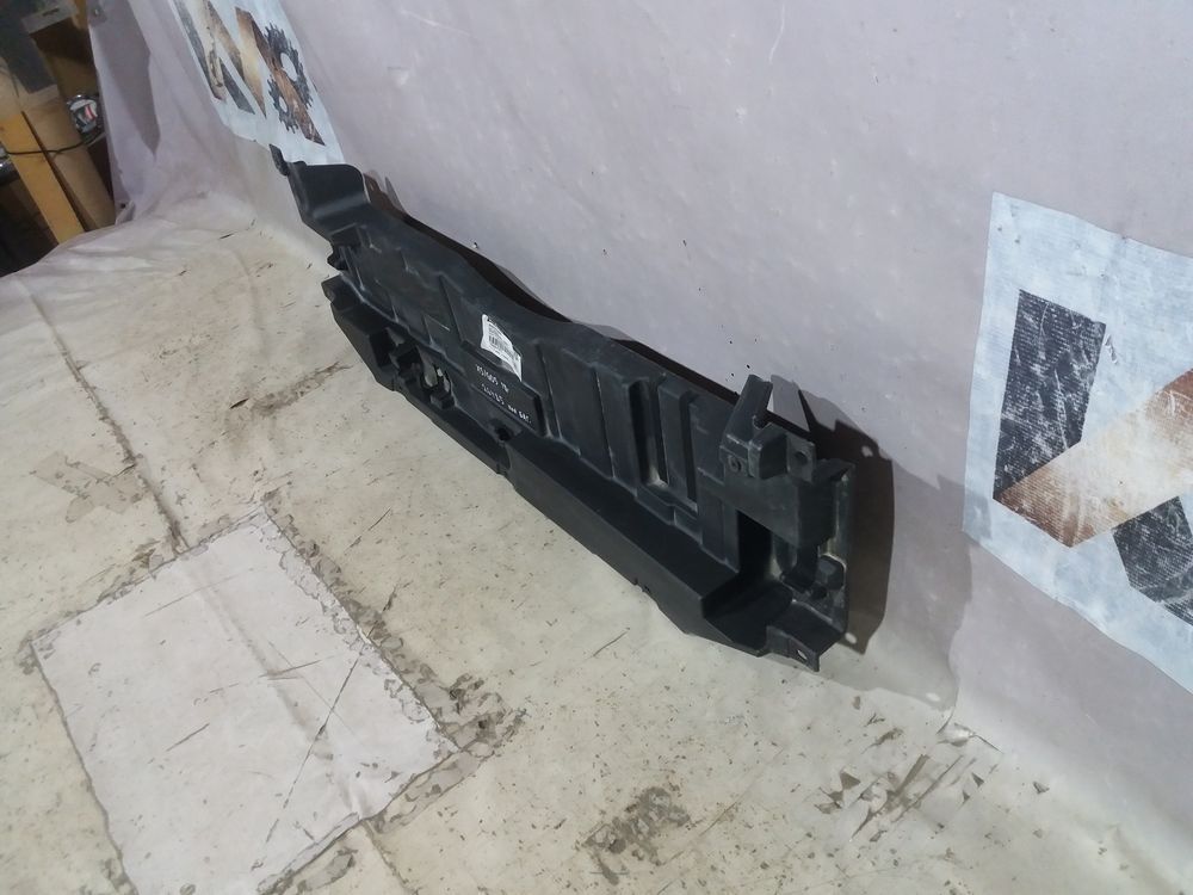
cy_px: 448
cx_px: 596
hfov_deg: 63.4
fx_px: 965
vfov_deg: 49.7
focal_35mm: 28
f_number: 1.9
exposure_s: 1/25
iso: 160
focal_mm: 3.7
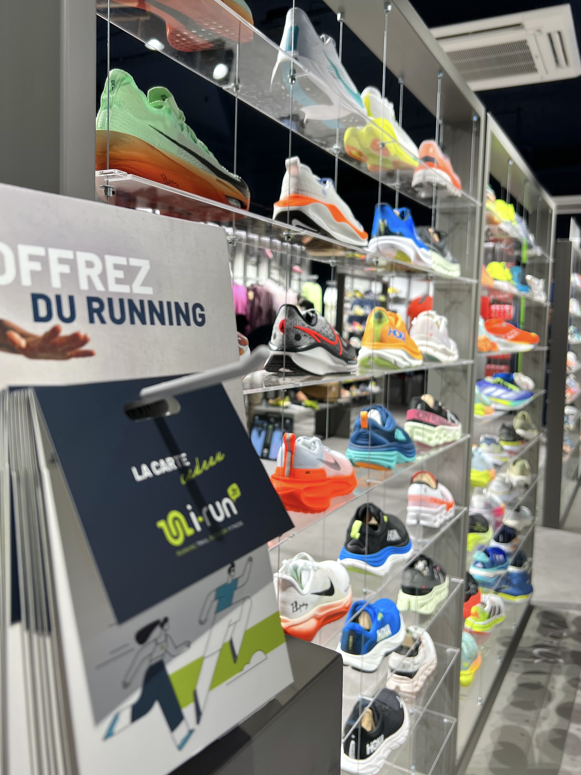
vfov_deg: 61.6
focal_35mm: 29
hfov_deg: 48.2
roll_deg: -2.5
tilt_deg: -3.3
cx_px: 295
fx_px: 649
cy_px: 360
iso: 50
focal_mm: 5.7
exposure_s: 1/100
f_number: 1.5
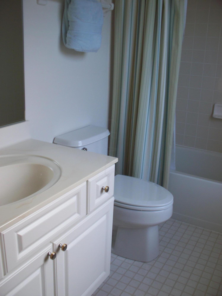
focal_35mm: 36
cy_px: 148
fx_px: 308
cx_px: 111
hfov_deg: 39.7
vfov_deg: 51.4
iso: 100
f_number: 2.8
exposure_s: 1/60
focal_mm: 7.54
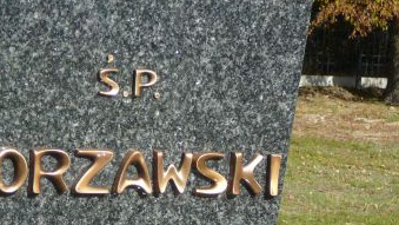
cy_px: 213
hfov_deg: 14.7
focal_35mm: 146
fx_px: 1545
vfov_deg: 8.3
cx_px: 99
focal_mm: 10.5
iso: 80
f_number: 3.7
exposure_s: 1/500
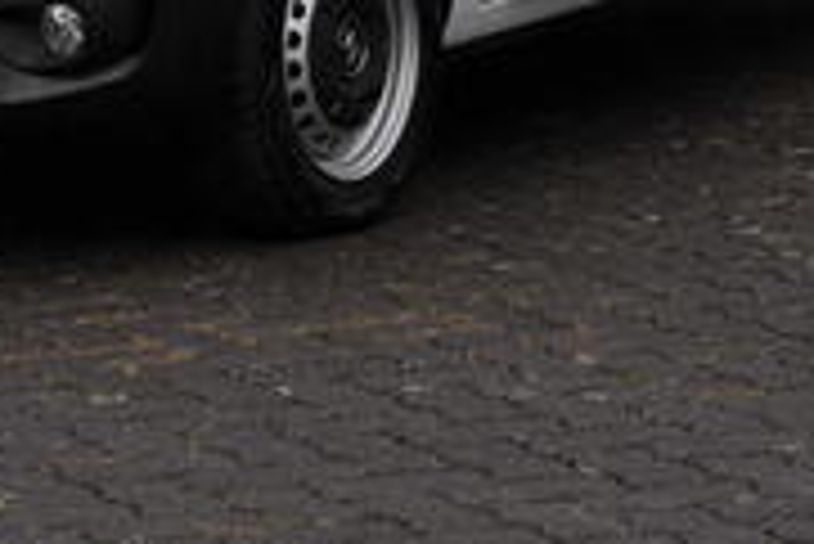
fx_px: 5091
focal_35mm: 225
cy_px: -459
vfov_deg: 6.0
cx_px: 256
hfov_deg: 9.1
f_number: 6.3
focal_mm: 34
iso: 200
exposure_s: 1/160
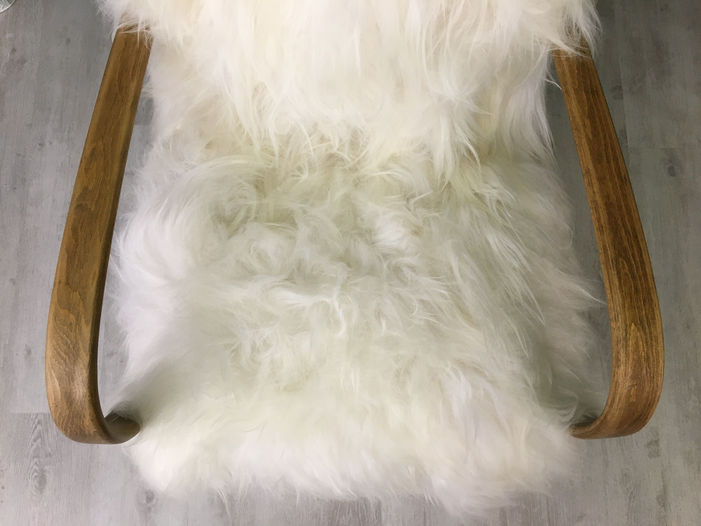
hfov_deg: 61.7
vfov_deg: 48.2
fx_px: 587
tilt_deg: -78.0
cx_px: 350
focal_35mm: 29
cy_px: 263
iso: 100
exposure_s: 1/33
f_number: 2.2
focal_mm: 4.15
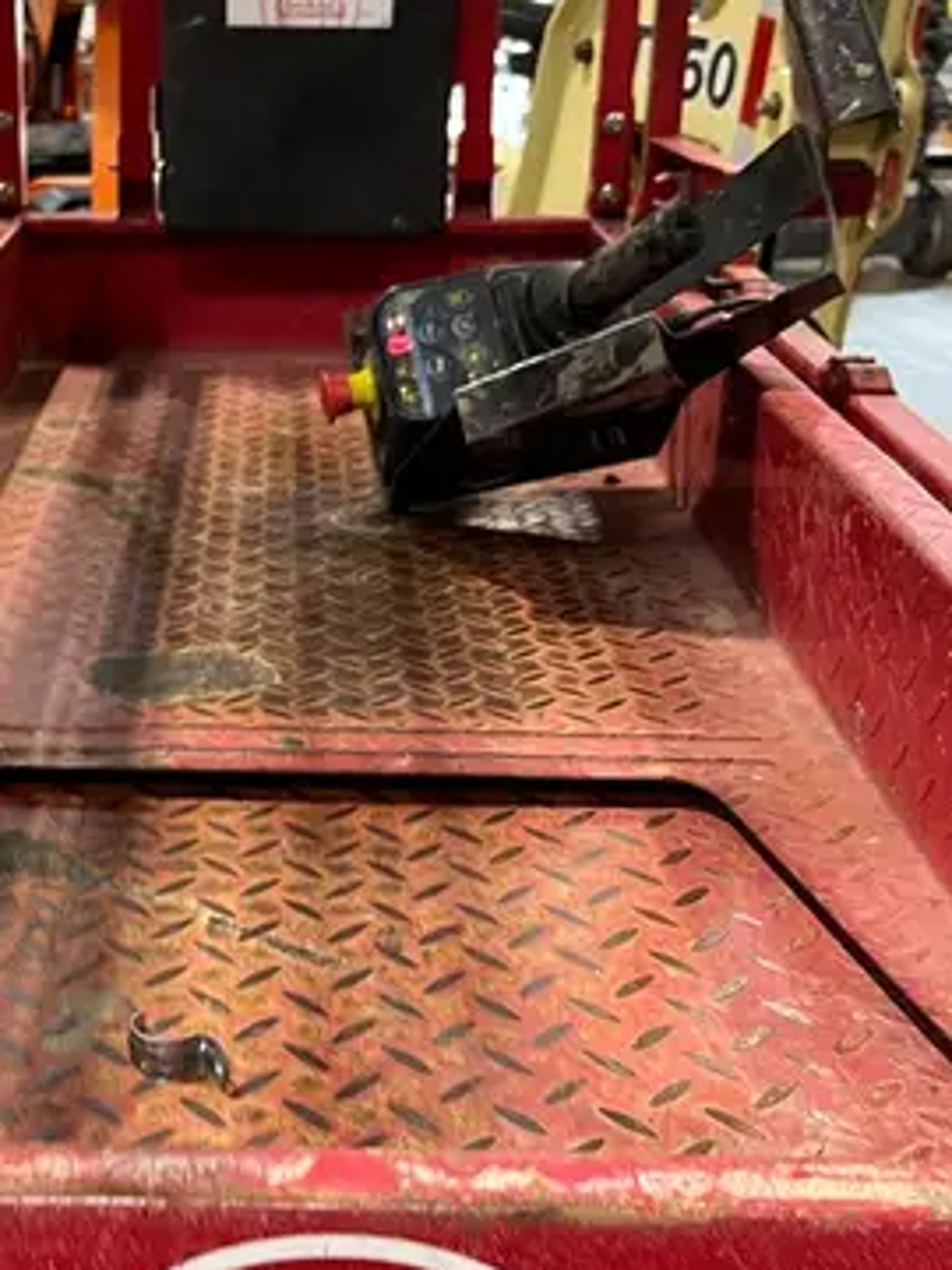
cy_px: 665
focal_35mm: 53
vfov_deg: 36.2
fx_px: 1943
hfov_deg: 26.8
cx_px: 152
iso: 250
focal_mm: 5.1
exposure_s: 1/55
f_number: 1.6
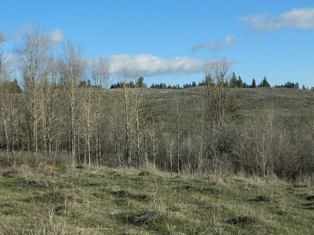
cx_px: 152
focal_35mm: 55
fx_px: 499
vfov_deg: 26.5
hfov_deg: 34.9
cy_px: 137
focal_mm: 6.2
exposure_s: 1/1000
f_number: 3.3
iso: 80
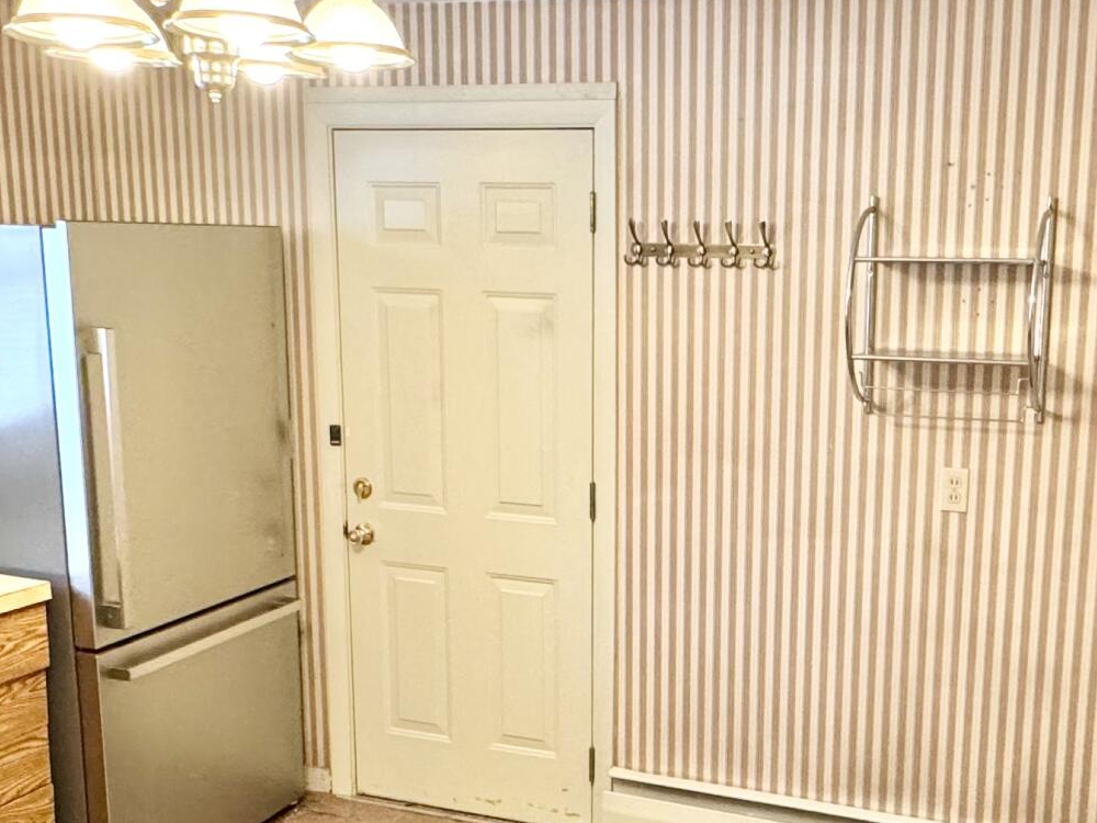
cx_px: 725
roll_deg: -1.3
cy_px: 510
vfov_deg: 34.2
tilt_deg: -11.0
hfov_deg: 44.2
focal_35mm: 42
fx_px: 1331
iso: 320
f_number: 2.2
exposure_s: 1/60
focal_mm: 2.22
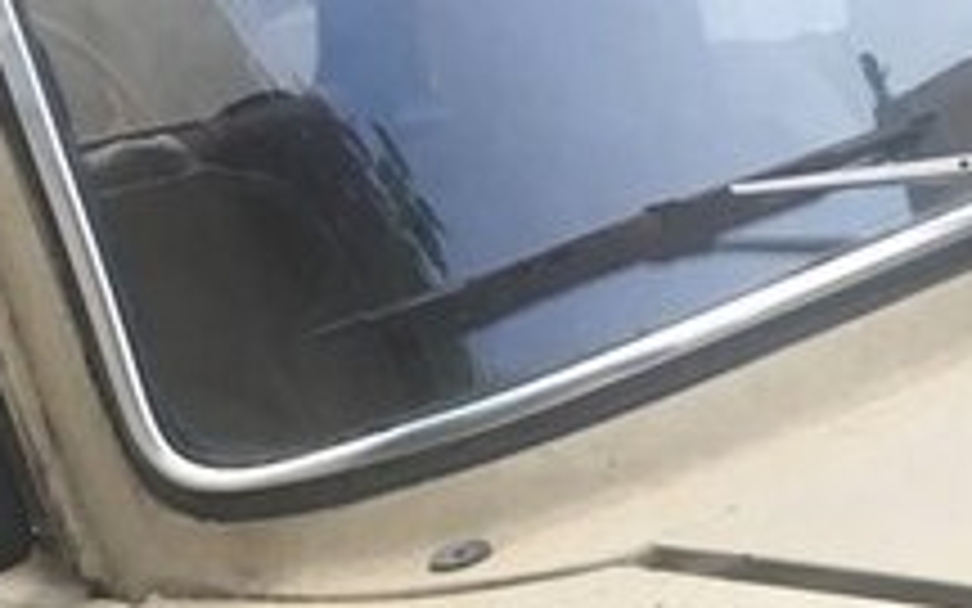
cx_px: 346
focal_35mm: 94
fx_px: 2490
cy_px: 971
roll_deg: +13.2
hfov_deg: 22.0
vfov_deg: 13.0
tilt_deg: -23.9
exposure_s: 1/33
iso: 25
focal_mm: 4.15
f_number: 2.2
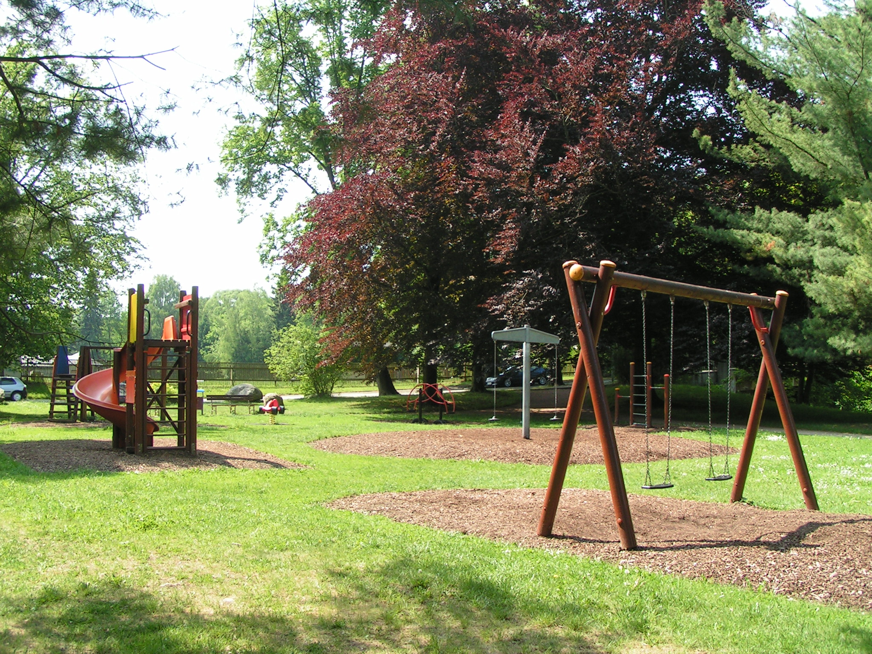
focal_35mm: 38
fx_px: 957
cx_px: 436
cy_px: 327
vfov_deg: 37.7
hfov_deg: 49.0
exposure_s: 1/80
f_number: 5.6
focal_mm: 5.8
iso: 50
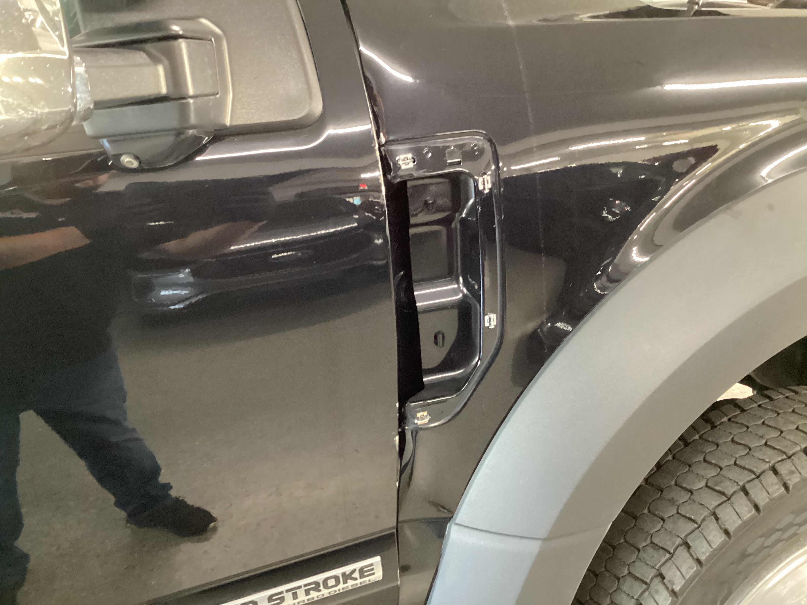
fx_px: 723
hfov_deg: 58.4
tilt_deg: -24.2
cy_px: 302
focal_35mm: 31
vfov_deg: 45.4
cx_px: 404
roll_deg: +5.8
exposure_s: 1/24
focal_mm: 3.3
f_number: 2.4
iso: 800
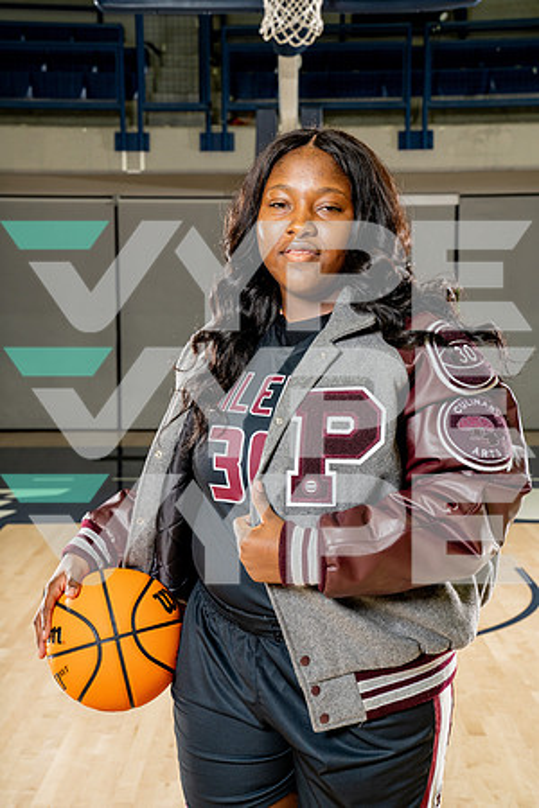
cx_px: 270
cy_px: 404
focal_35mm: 56
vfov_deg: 35.6
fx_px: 1258
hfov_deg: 24.2
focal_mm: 56
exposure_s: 1/250
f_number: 8
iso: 640
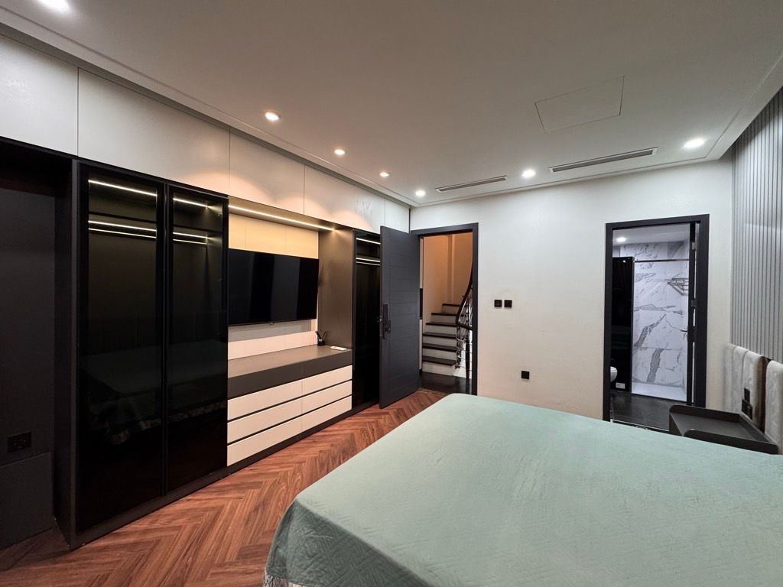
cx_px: 392
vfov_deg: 85.7
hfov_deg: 102.1
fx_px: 317
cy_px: 294
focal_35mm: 14
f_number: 2.2
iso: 200
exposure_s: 1/50
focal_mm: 2.22
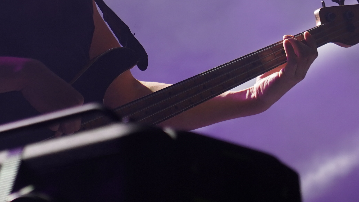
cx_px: 49
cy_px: -20
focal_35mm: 318
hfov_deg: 6.8
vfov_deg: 3.8
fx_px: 3027
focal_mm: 105
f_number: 4
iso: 500
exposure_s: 1/160
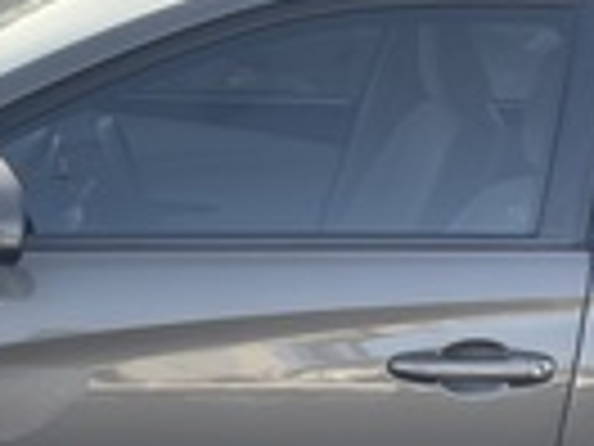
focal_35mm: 90
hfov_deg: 21.7
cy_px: 358
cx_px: 241
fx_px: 1544
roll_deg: -6.3
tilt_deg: -15.3
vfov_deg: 16.3
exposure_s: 1/698
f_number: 1.6
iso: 32
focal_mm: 4.2
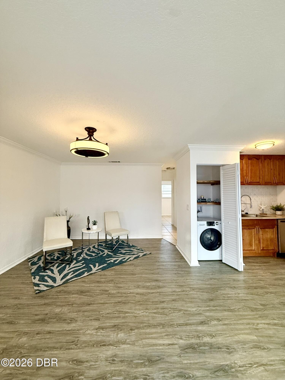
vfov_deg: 102.1
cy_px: 190
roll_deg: -0.6
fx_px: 154
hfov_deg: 85.7
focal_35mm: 14
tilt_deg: +2.8
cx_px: 142
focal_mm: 2.22
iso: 250
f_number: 2.2
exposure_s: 1/120
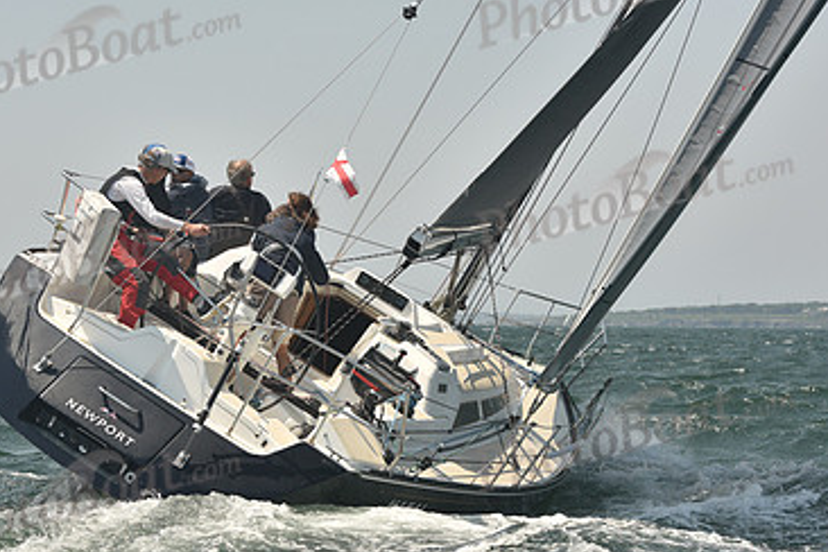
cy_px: 347
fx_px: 2553
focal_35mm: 111
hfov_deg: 18.4
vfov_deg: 12.3
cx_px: 360
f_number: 6.3
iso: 250
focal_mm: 70
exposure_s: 1/640
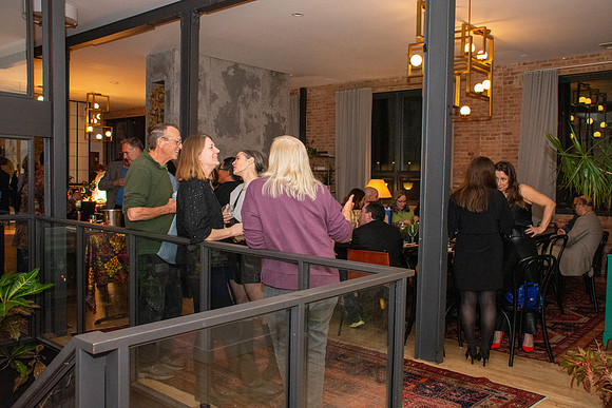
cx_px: 306
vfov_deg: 40.0
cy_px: 204
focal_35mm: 33
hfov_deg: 57.2
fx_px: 561
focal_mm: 22
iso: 5000
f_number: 8
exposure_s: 1/160
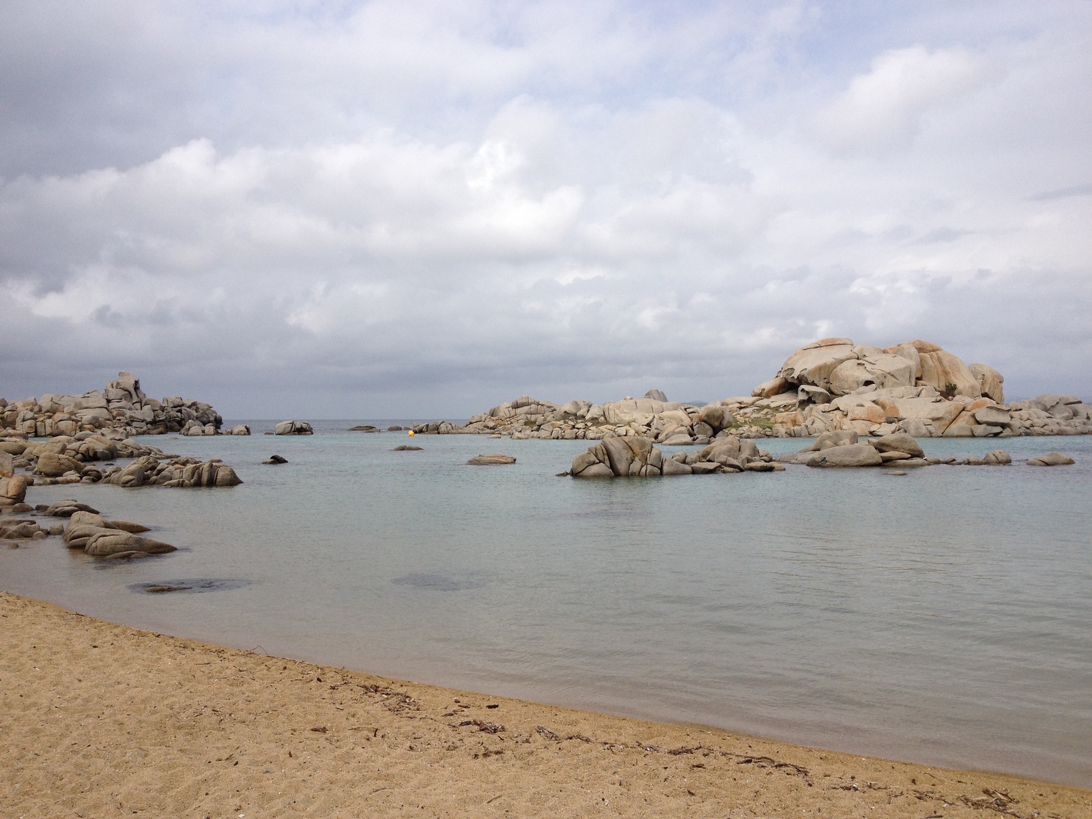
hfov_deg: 52.6
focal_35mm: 35
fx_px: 1104
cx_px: 546
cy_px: 410
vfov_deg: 40.7
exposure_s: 1/2208
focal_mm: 4.28
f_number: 2.4
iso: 64
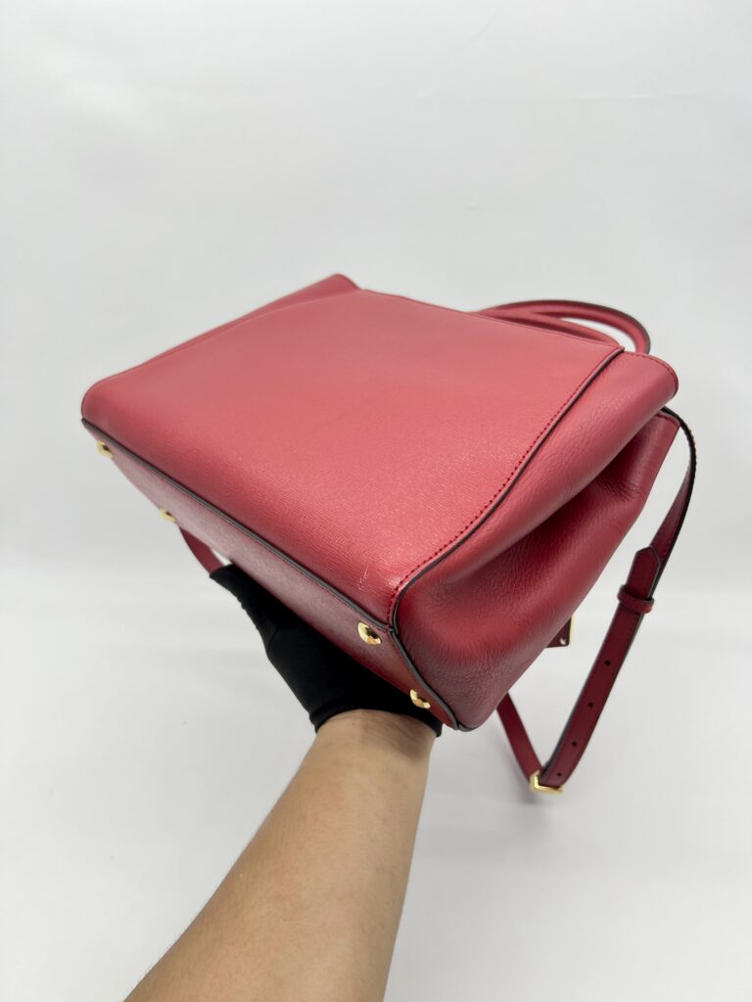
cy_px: 501
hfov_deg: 53.1
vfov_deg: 67.3
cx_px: 376
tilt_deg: -24.6
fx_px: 753
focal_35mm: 26
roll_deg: +0.0
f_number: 1.5
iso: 40
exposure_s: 1/100
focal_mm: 5.7
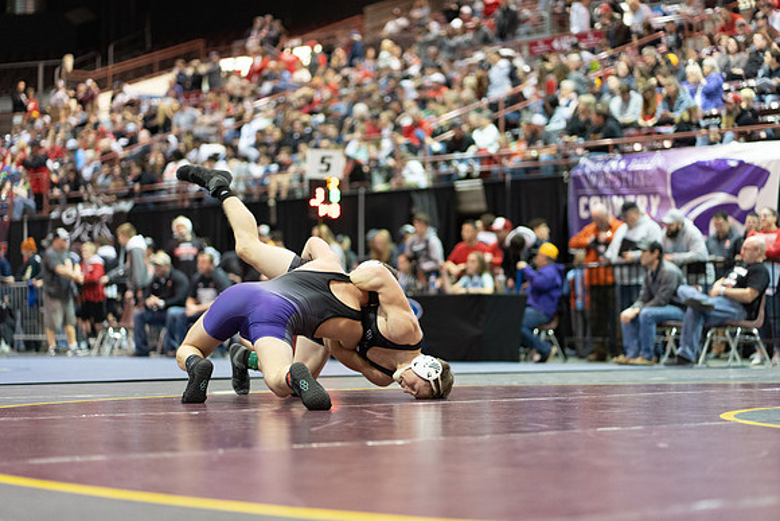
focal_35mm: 85
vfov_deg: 16.1
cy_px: 260
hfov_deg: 23.9
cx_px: 390
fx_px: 1842
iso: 3200
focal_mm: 85
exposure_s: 1/500
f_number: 1.8
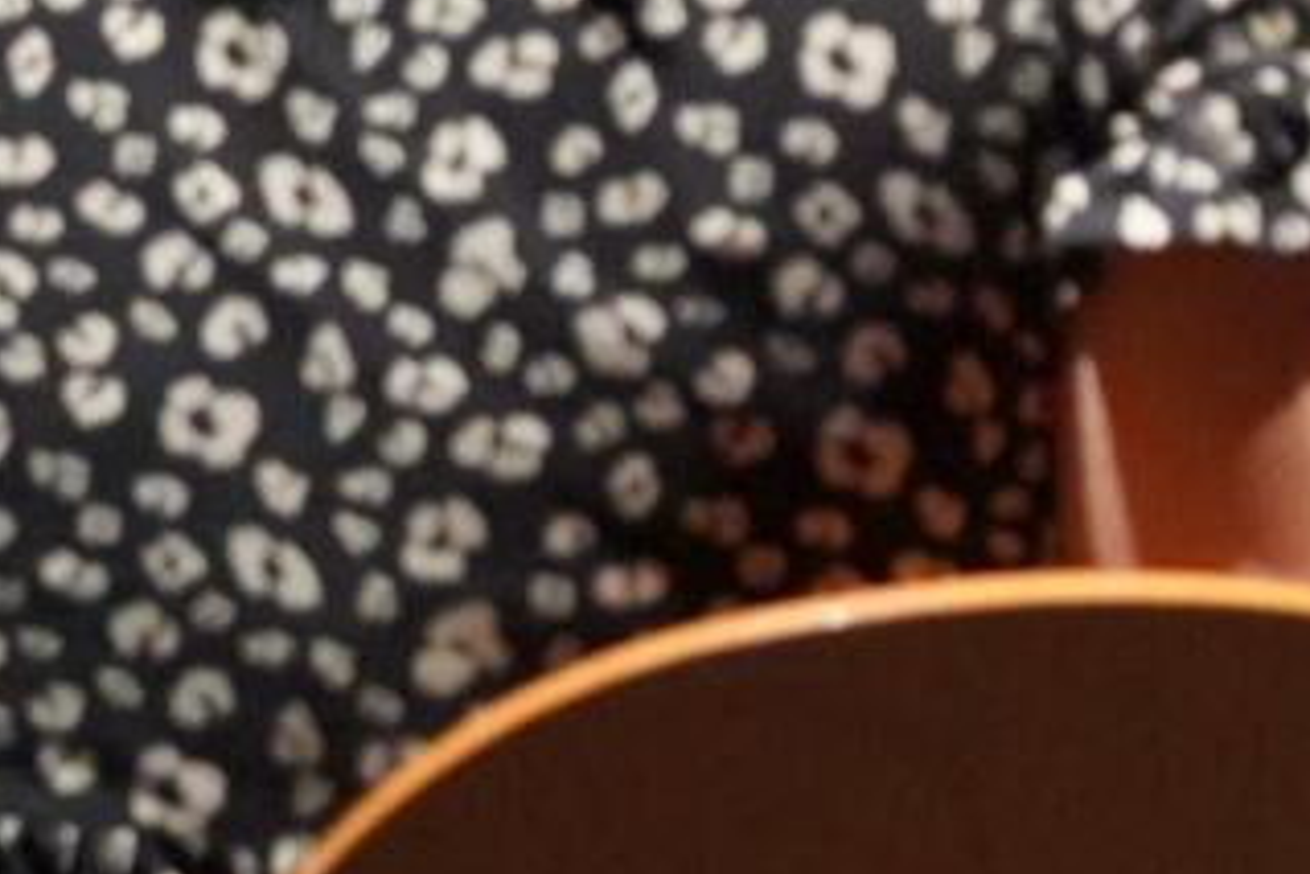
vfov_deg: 4.2
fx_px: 11904
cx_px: 2727
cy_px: -252
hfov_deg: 6.1
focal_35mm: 327
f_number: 4
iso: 8000
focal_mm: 51
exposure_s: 1/160
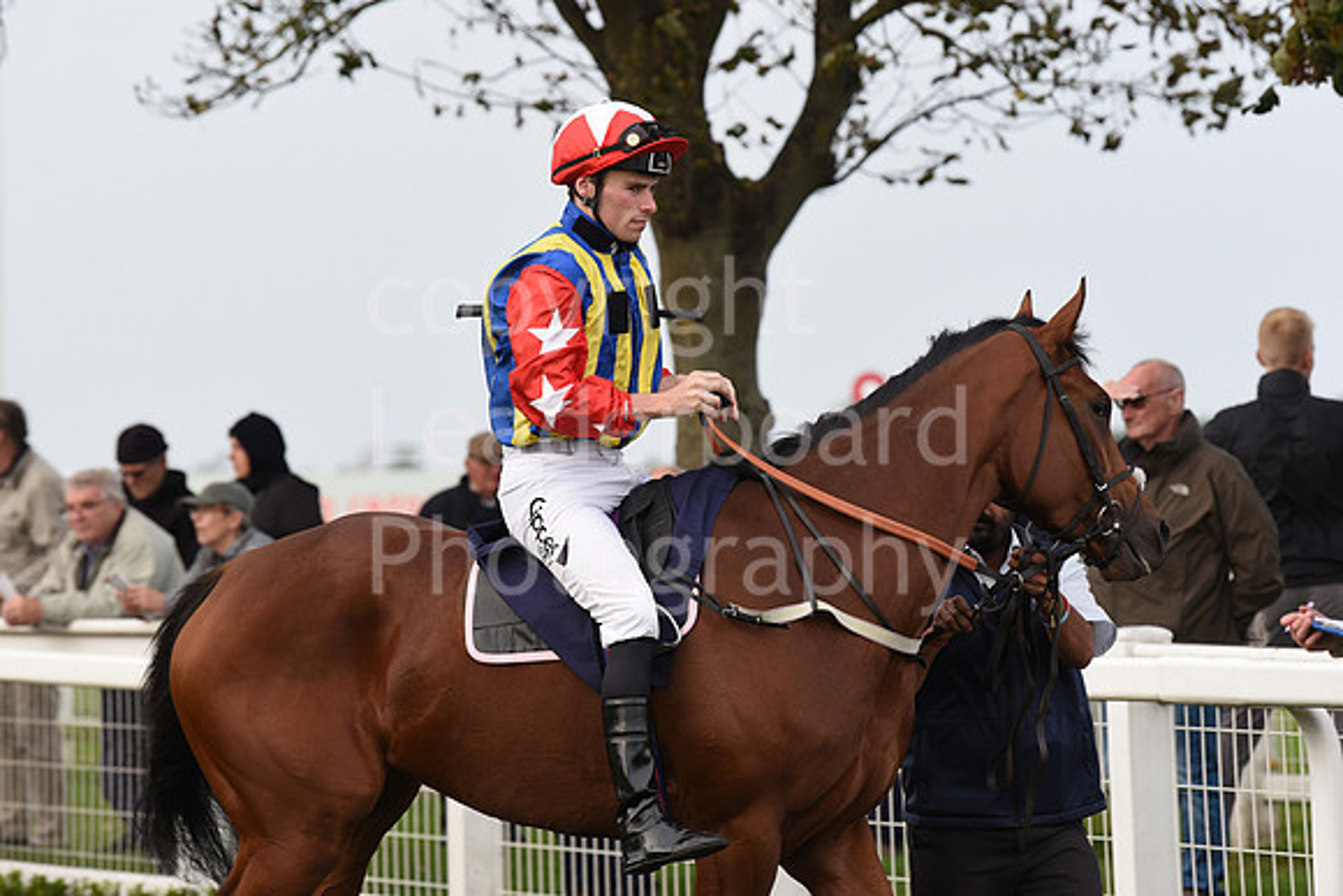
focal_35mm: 185
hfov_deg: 11.1
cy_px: 448
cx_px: 672
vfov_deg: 7.4
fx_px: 6903
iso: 1000
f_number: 5.6
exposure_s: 1/500
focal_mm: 185
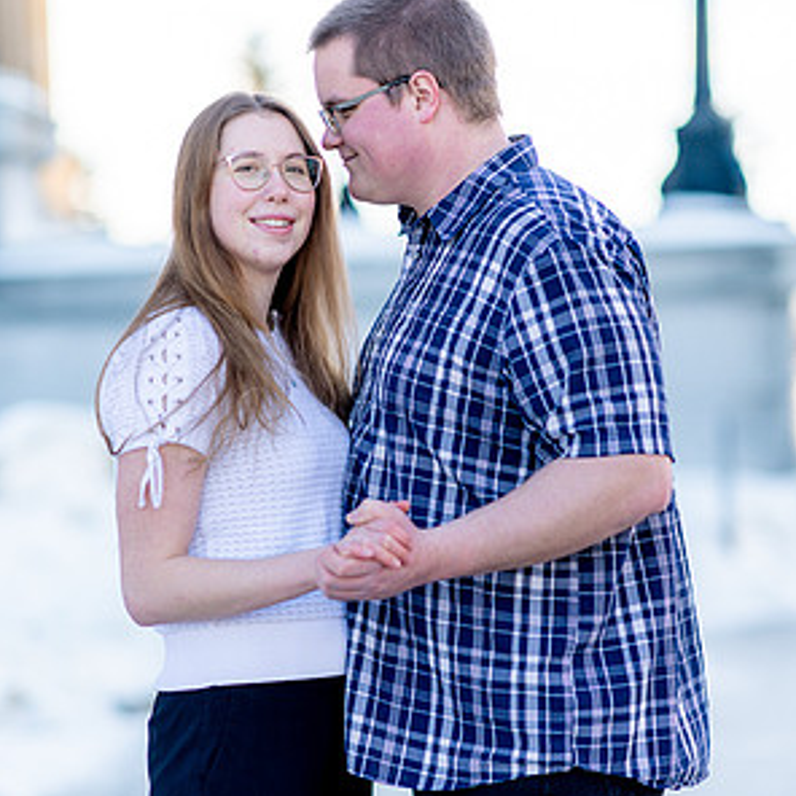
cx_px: 398
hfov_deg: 15.8
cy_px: 514
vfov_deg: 15.8
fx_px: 2862
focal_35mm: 110
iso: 100
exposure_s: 1/1600
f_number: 1.4
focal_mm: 85
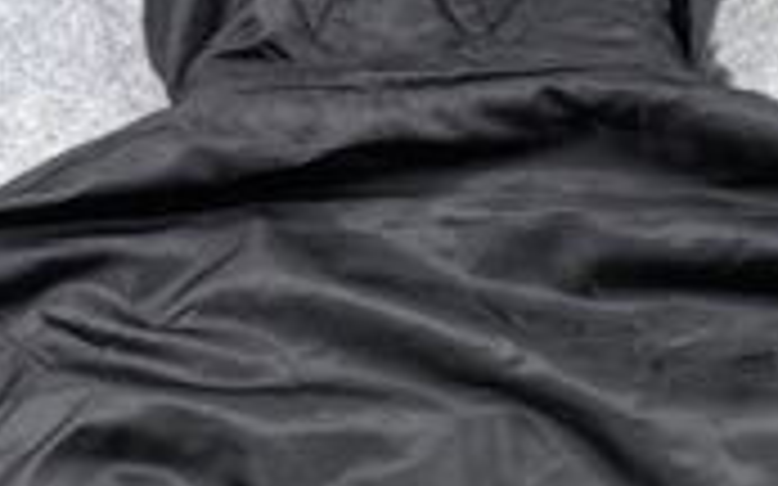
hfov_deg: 22.0
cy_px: 670
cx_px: 490
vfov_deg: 13.3
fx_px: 1992
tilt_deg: -49.1
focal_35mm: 94
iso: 125
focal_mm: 6.76
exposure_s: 1/100
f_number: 1.78
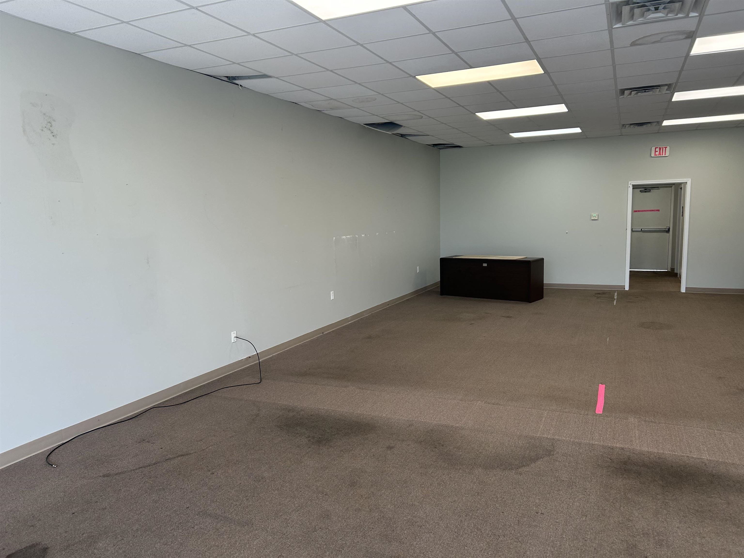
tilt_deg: -8.0
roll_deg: +2.1
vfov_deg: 53.1
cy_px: 279
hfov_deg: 67.3
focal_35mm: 26
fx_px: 559
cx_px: 372
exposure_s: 1/145
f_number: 1.5
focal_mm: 5.7
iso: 64
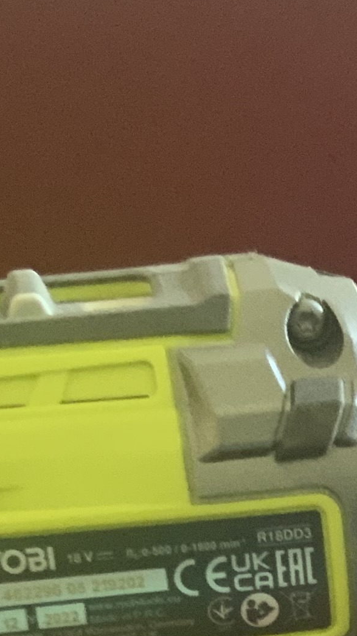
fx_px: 2054
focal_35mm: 122
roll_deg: -1.3
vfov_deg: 16.6
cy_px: 835
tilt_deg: -26.1
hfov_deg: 9.4
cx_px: 678
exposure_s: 1/60
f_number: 1.8
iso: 160
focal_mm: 3
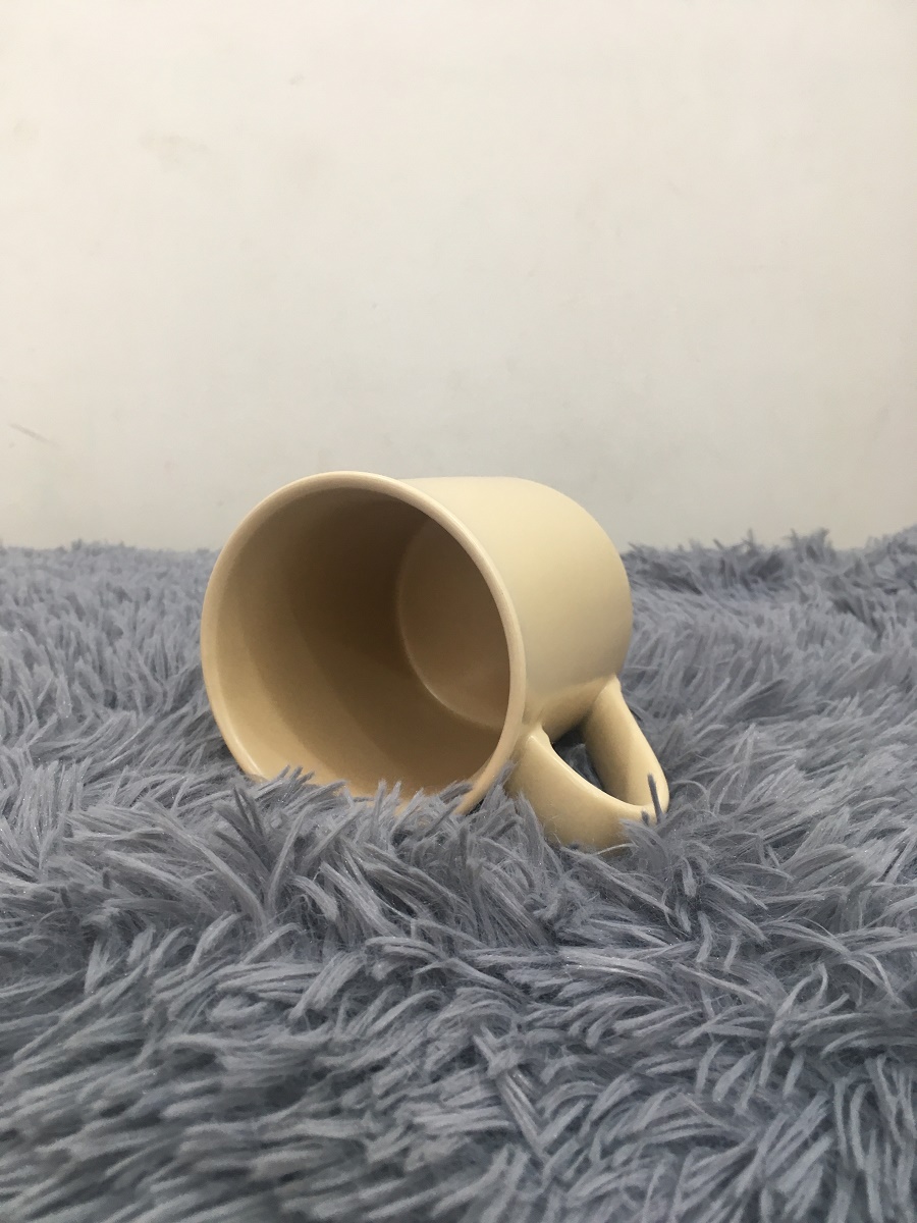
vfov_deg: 61.7
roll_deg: -0.3
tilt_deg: -15.7
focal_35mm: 29
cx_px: 458
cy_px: 612
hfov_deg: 48.2
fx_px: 1024
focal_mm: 4.15
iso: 80
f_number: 2.2
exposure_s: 1/33
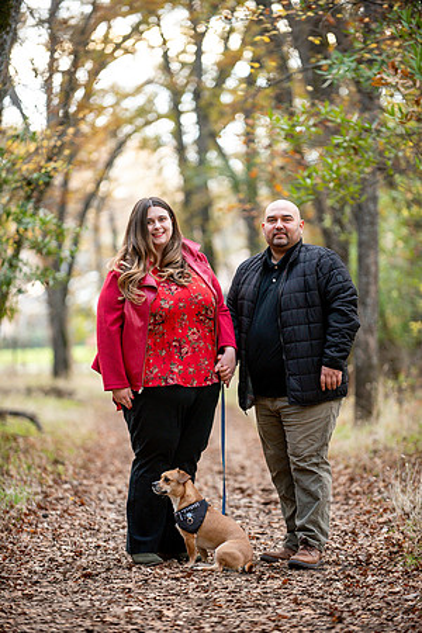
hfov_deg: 8.1
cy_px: 316
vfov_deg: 12.1
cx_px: 211
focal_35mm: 170
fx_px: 2989
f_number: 2.8
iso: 1600
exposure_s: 1/320
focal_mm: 170
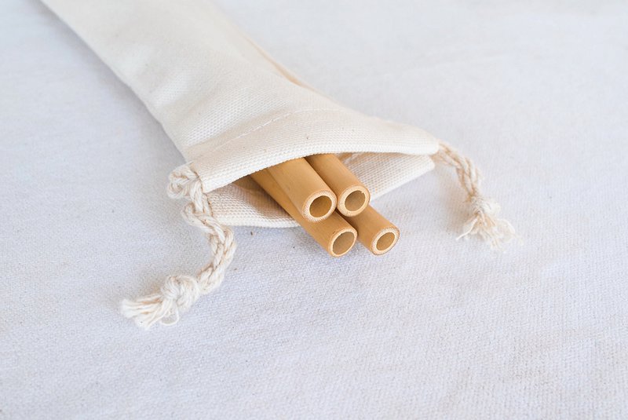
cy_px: 210
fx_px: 681
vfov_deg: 34.3
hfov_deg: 49.5
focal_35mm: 39
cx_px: 314
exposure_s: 1/30
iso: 1250
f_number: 11
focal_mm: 26
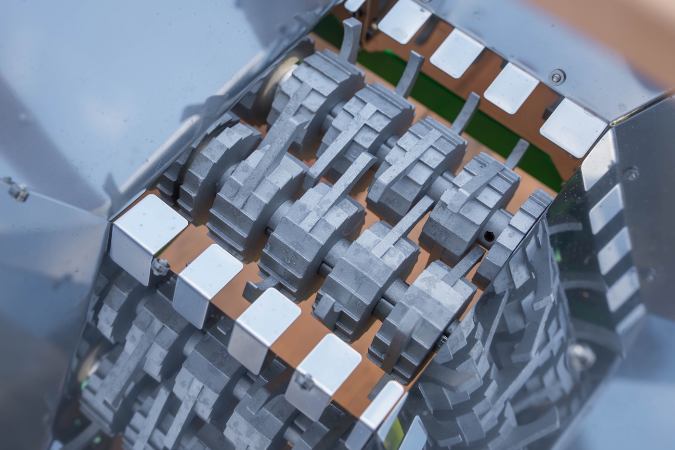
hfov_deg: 41.9
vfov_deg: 28.6
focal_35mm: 47
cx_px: 338
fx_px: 881
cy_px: 225
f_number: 5.6
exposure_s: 1/125
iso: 400
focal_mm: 47
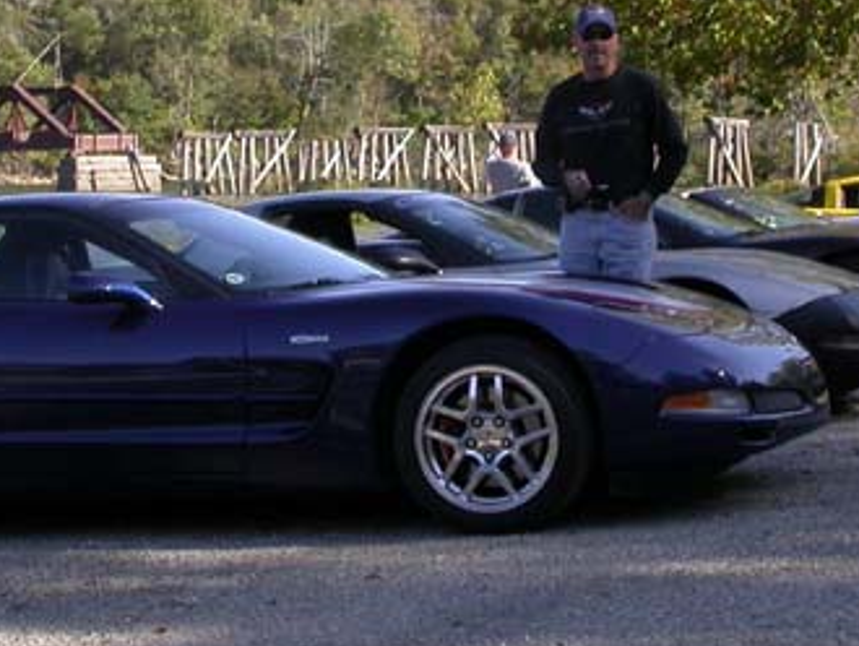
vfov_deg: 16.0
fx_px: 2285
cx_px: 359
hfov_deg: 21.3
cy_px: 190
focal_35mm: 92
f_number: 6
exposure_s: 1/201
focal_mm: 7.85
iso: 100
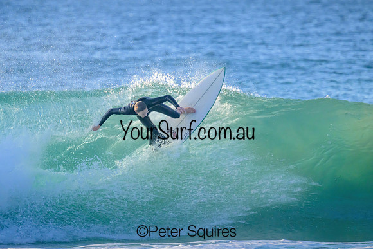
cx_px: 172
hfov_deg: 2.7
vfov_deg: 1.8
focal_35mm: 765
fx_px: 7931
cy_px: 113
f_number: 11
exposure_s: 1/2000
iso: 2800
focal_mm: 700
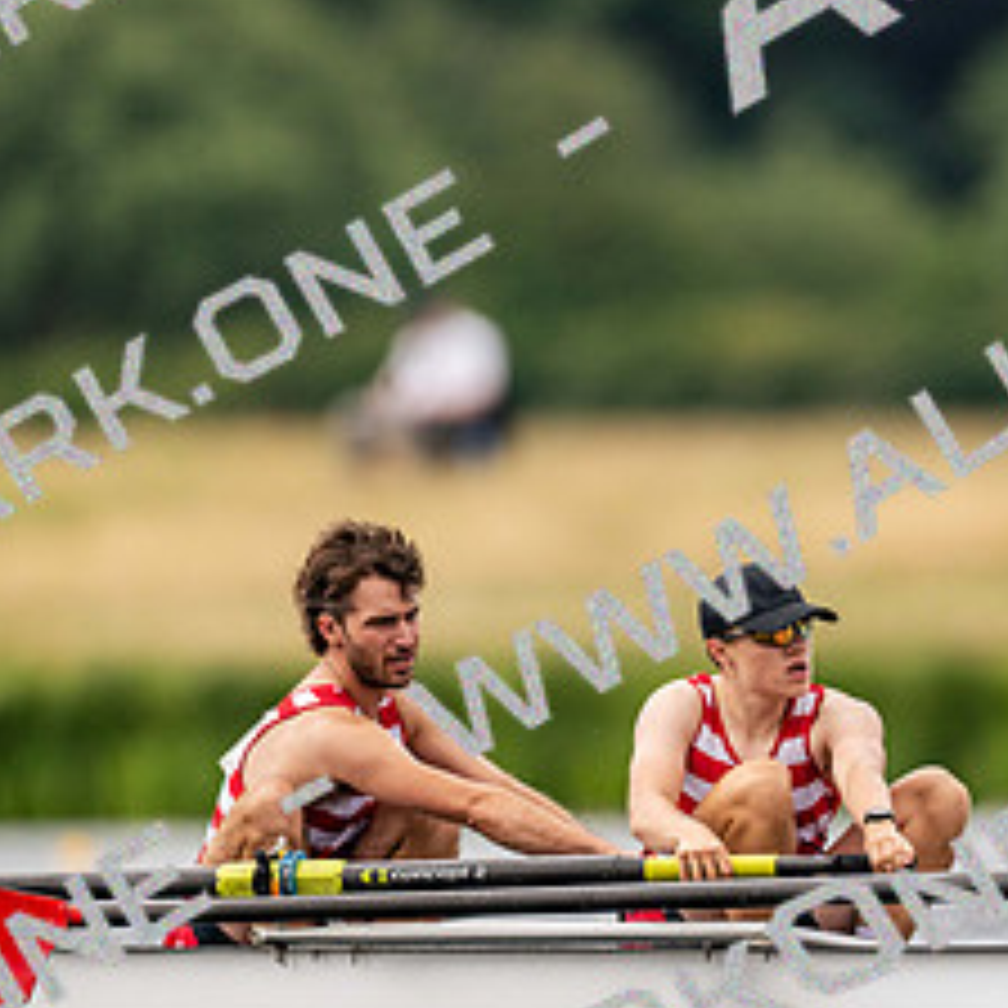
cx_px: 963
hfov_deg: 1.3
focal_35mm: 1323
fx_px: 43586
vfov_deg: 1.3
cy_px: 772
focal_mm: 600
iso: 320
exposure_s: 1/2500
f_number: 4
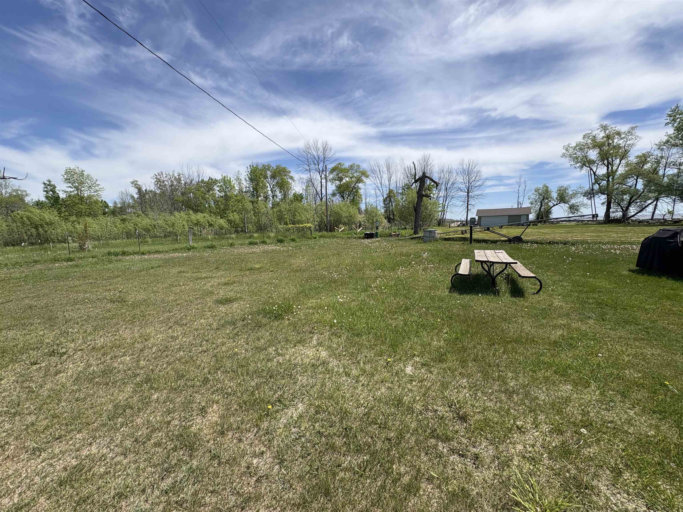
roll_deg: +2.6
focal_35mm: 14
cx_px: 342
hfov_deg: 102.1
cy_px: 256
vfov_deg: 85.7
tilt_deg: -6.4
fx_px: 276
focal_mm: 2.22
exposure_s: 1/1832
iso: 50
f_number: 2.2
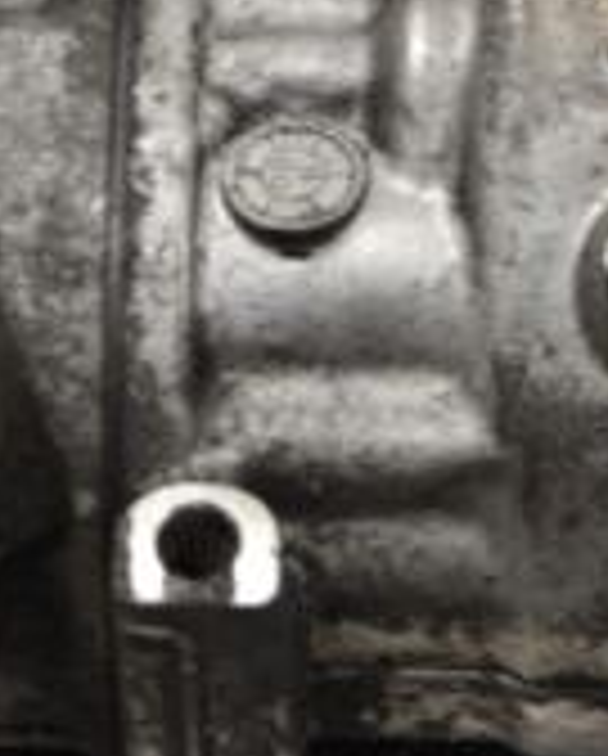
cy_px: 288
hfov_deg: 7.3
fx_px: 4733
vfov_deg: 9.1
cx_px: 576
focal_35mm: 211
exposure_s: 1/30
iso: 180
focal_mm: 42
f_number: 5.3
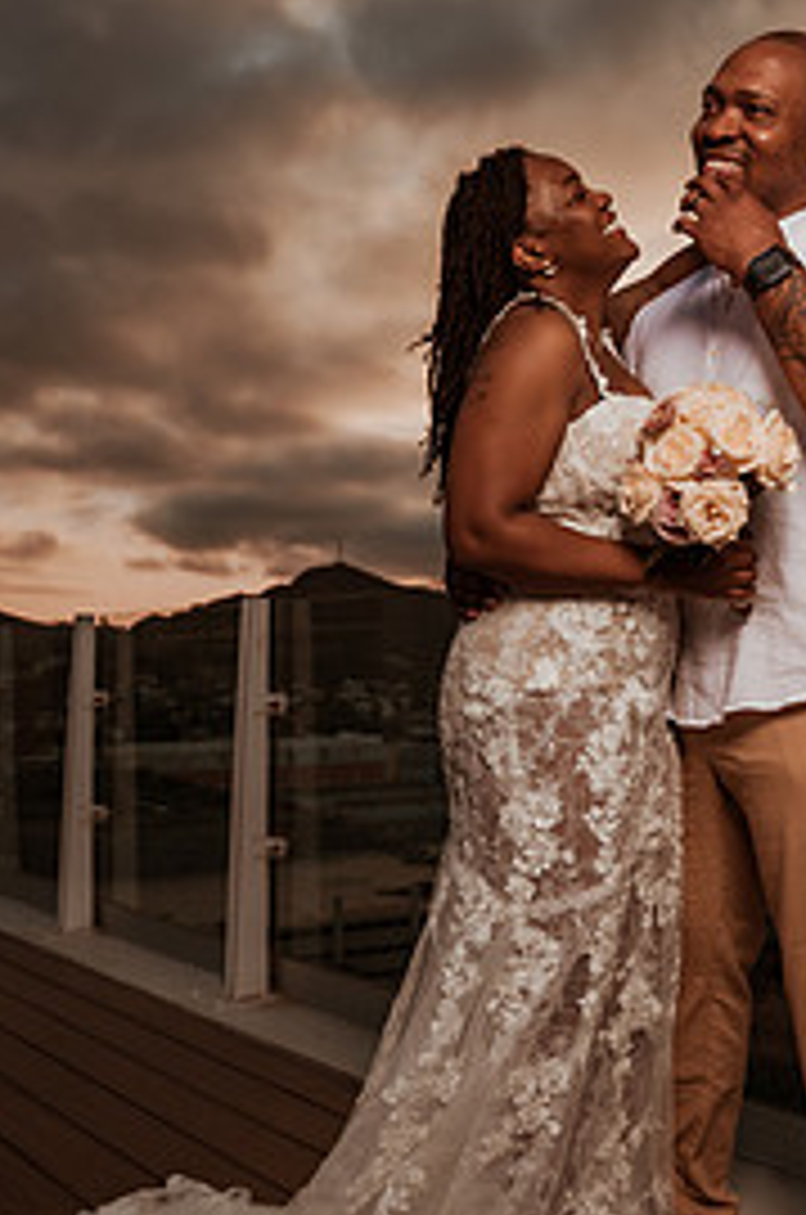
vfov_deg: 48.5
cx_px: 480
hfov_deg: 33.2
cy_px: 572
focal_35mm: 40
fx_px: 1348
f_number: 4
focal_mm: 24
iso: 160
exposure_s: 1/1600
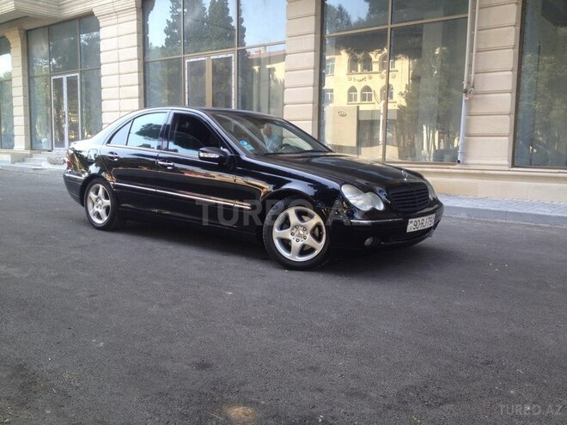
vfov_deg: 40.7
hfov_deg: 52.6
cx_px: 284
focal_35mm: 35
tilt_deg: -9.8
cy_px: 212
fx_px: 573
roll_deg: -0.9
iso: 50
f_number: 2.4
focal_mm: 4.28
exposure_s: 1/120
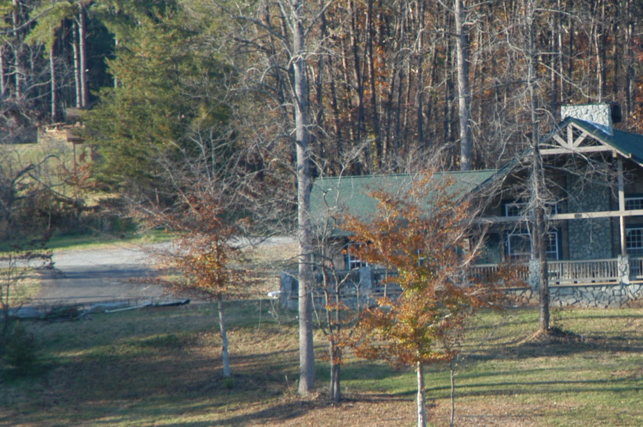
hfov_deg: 5.5
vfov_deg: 3.6
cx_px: 569
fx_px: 6708
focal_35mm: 376
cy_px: 256
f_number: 5.6
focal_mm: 120
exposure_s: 1/250
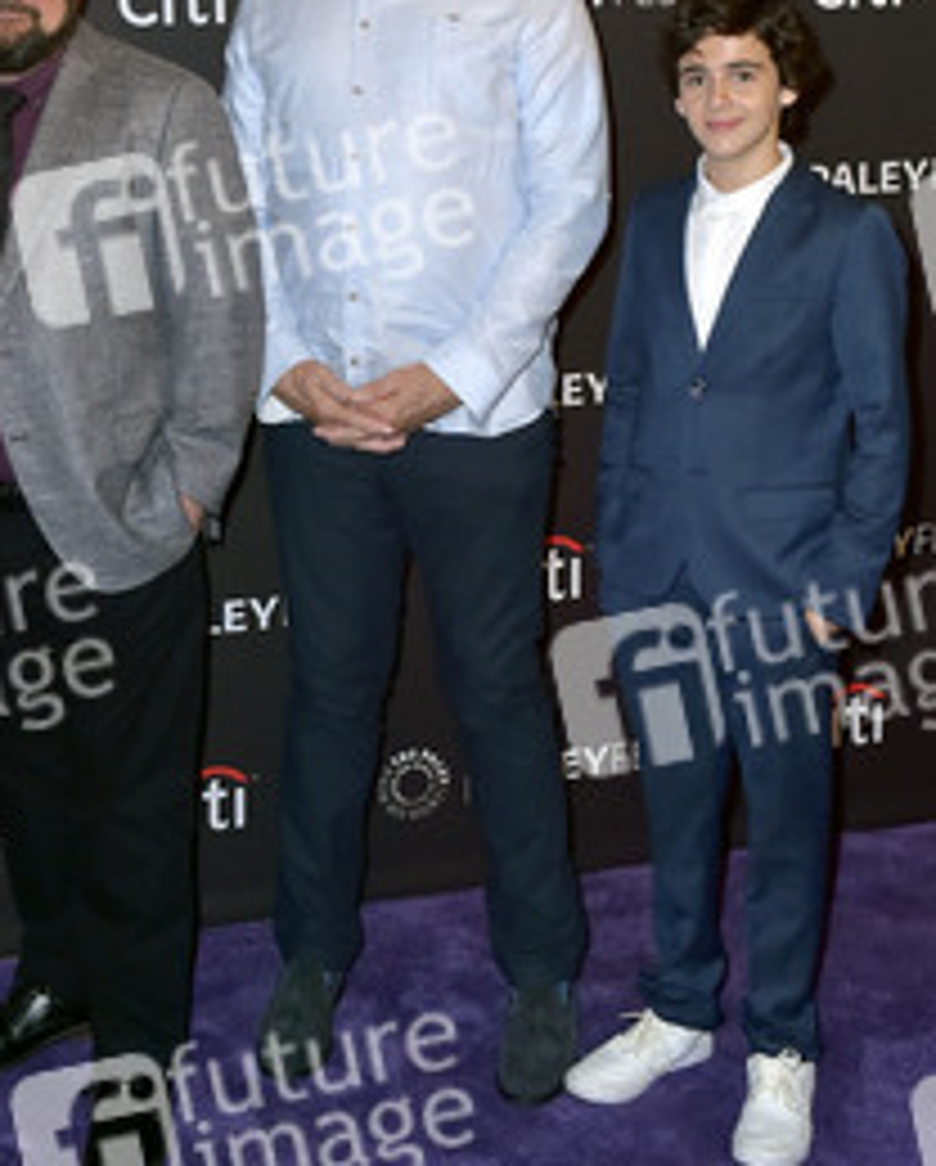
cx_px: 376
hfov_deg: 27.6
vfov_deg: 33.9
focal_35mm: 55
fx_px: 1900
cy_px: 446
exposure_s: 1/320
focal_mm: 38
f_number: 6.3
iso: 640
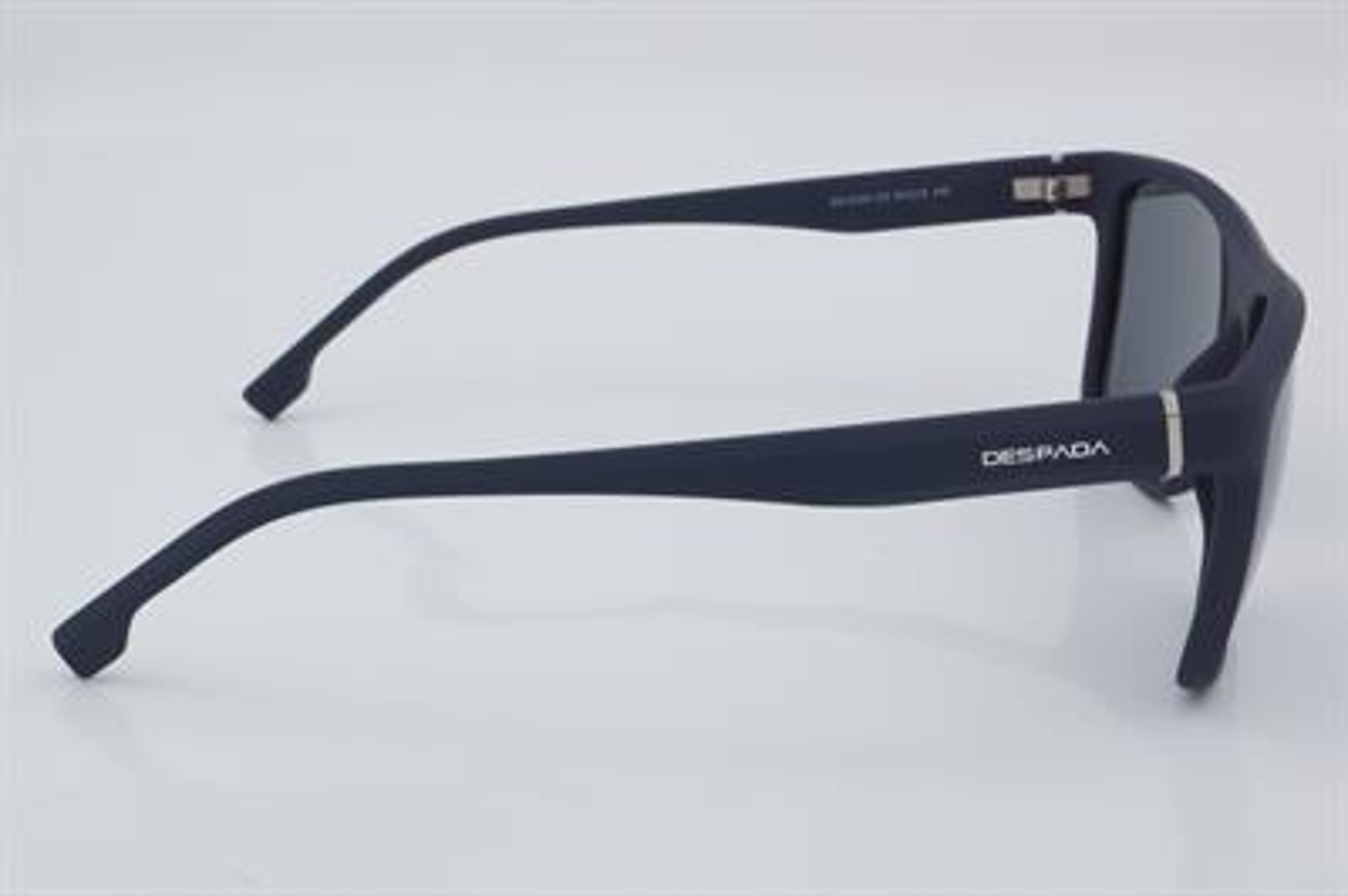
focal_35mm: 68
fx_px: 2525
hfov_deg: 29.9
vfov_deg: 20.1
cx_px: 674
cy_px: 448
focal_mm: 45
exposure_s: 1/4
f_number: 32
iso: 100
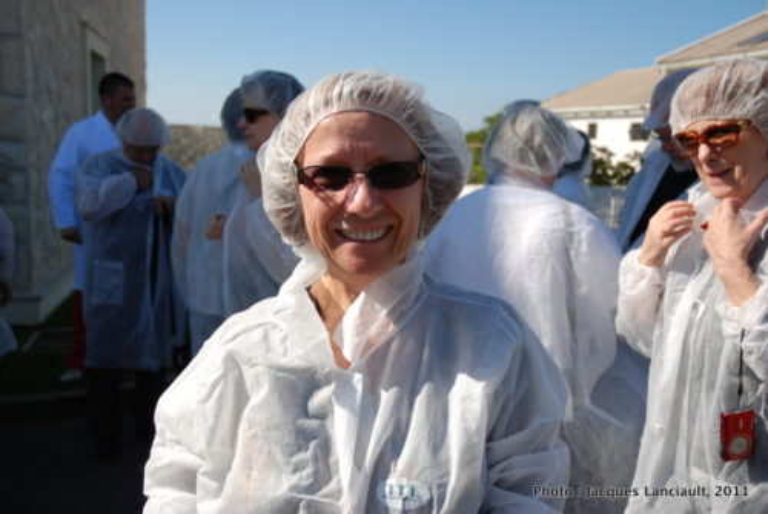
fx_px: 769
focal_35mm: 36
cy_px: 257
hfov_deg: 53.1
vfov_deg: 37.0
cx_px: 384
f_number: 3.8
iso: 100
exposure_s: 1/800
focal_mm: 24
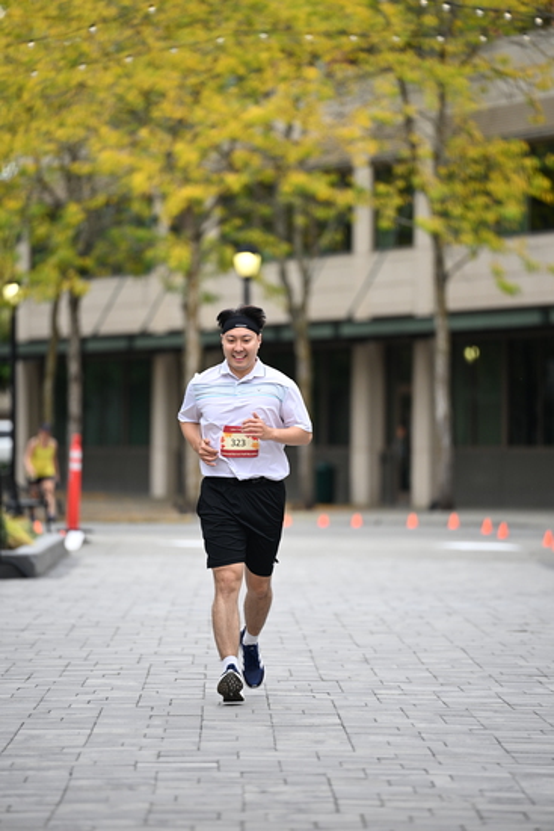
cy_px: 416
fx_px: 4613
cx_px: 277
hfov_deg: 6.9
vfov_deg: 10.3
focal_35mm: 200
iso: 640
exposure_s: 1/1600
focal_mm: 200
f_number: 2.8
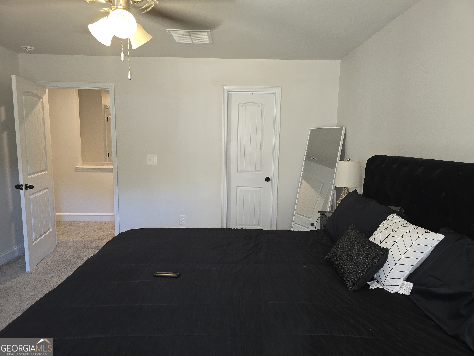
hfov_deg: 73.9
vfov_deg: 58.9
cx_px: 237
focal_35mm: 23
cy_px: 178
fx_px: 315
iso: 125
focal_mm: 6.3
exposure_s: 1/24
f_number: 1.7
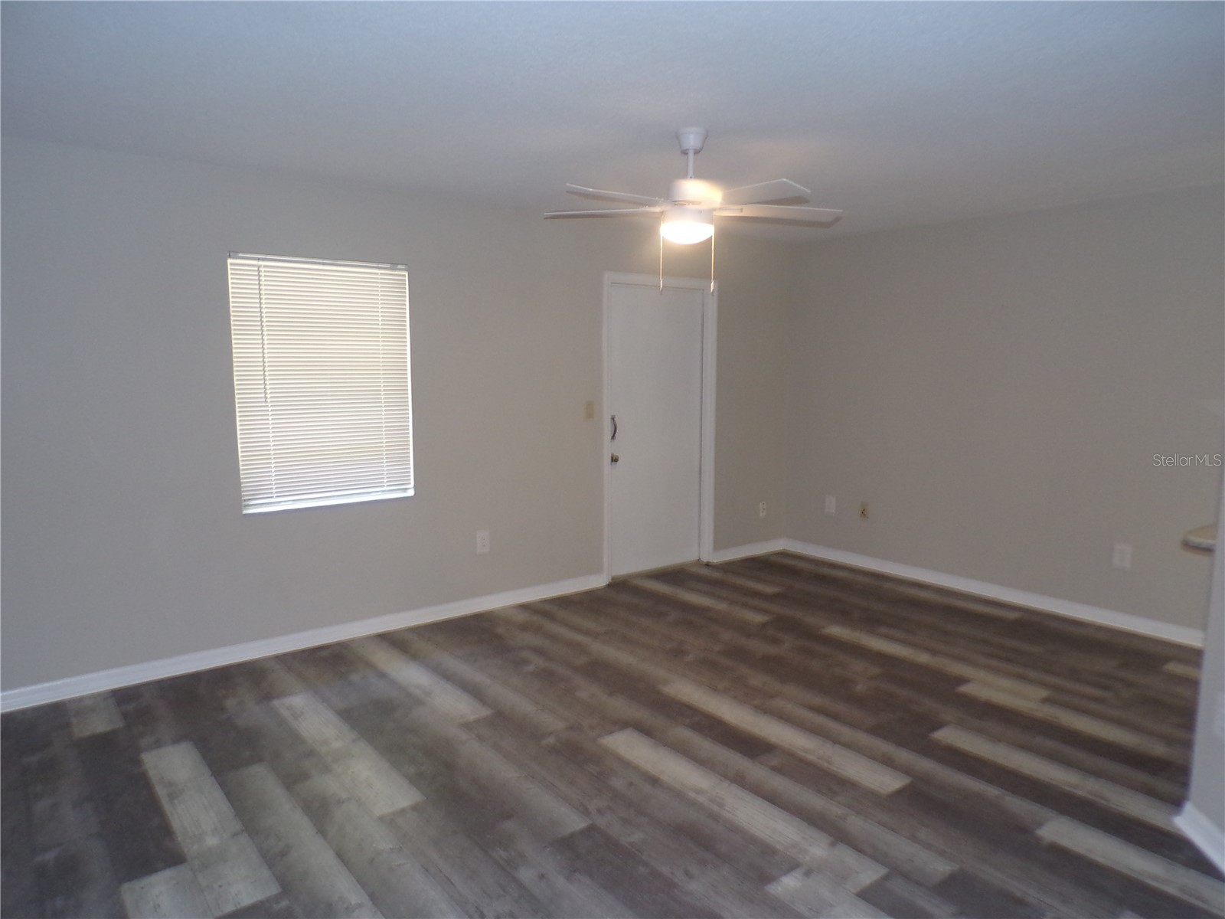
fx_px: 849
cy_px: 460
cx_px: 612
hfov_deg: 71.6
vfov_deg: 56.8
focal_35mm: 24
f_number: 3
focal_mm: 4.3
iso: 201
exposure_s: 1/34
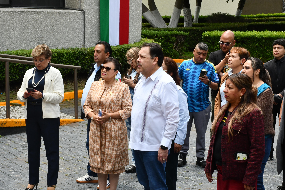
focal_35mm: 90
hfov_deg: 22.6
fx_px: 712
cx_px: 142
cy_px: 95
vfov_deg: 15.2
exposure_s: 1/250
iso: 1250
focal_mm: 60
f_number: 20
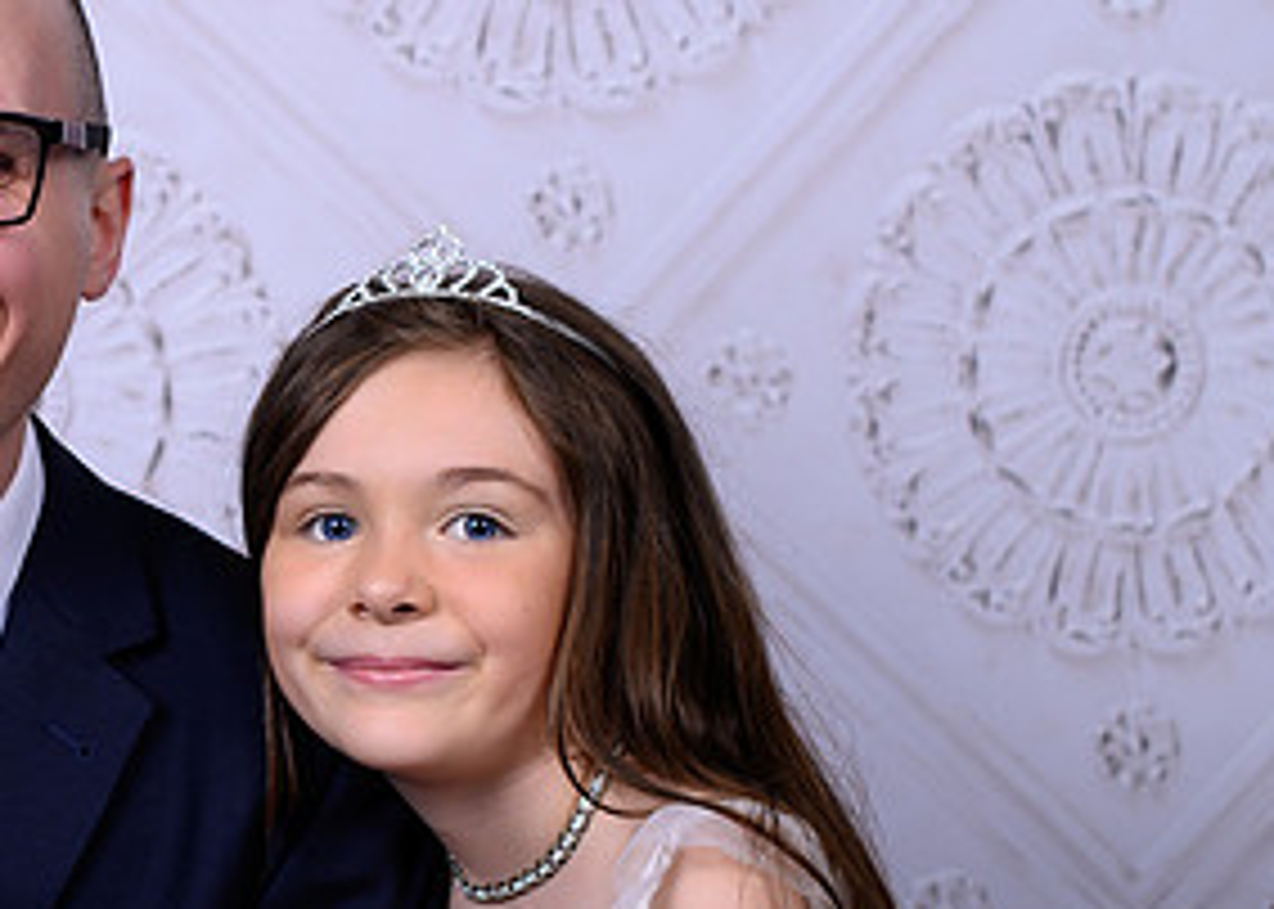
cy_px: 594
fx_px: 4630
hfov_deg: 15.4
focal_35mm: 128
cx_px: 80
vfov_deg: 11.2
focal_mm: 50
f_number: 5.6
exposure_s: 1/200
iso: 100
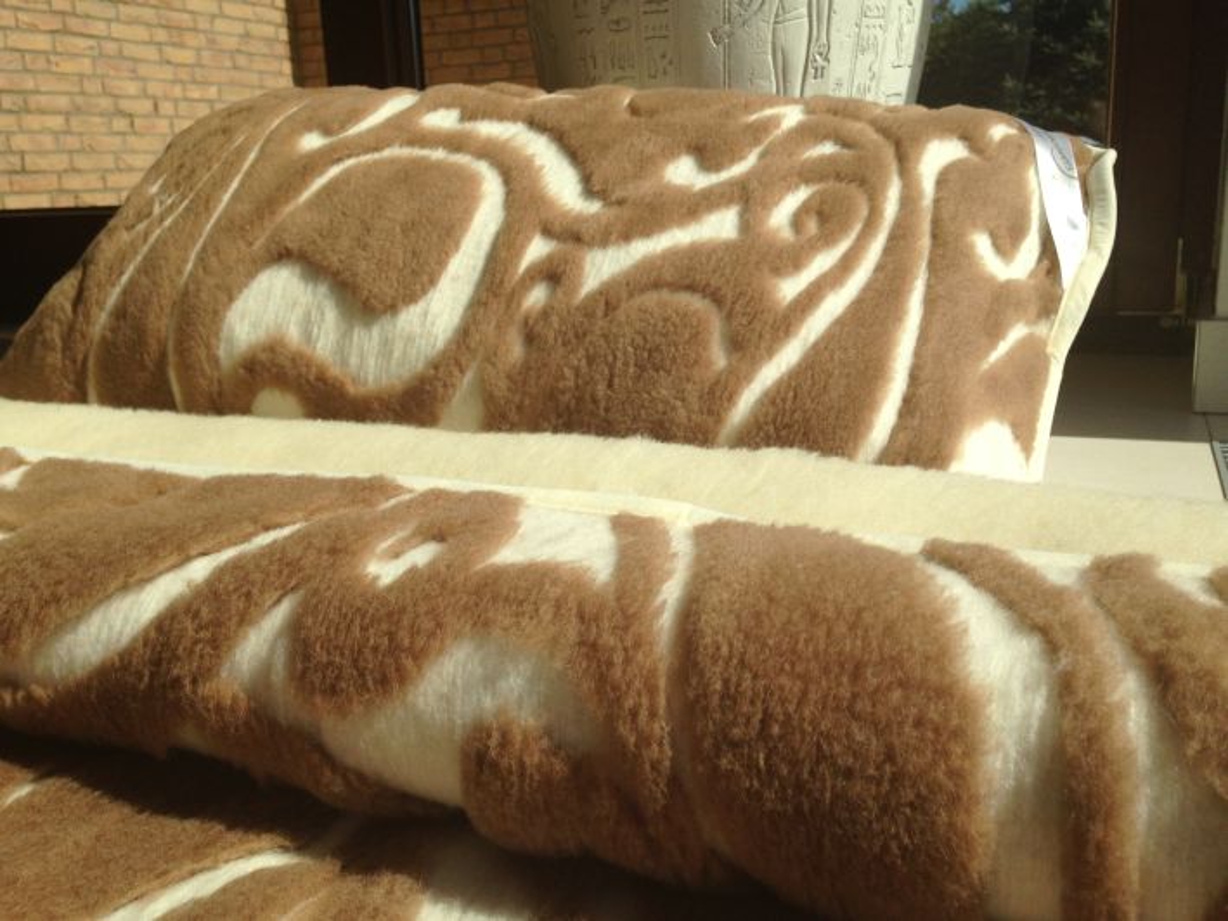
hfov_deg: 55.3
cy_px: 460
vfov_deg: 43.0
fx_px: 1171
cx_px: 614
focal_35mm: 33
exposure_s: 1/2262
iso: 50
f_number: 2.4
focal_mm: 4.13
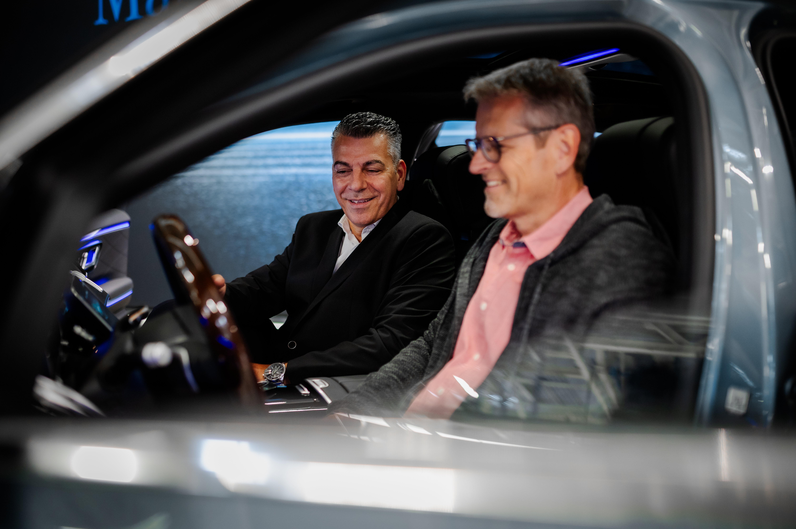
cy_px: 264
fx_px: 773
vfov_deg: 37.8
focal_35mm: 35
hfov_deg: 54.5
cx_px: 398
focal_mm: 35
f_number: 1.8
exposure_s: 1/125
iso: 2000
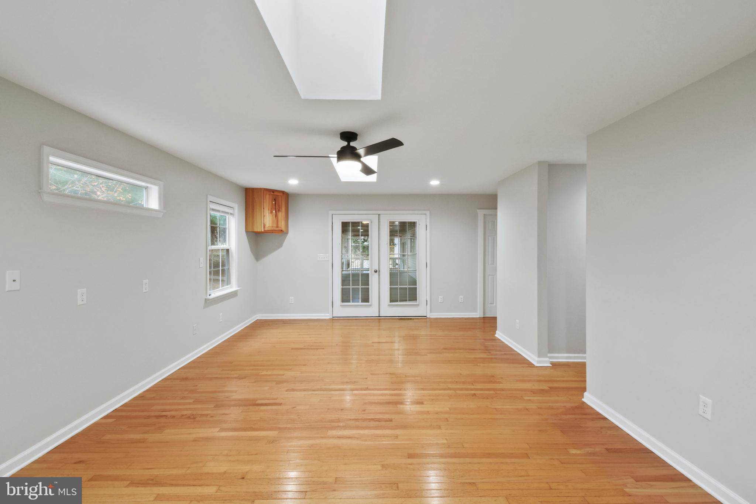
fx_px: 315
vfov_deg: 77.3
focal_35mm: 15
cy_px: 252
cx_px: 378
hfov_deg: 100.4
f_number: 22
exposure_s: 4
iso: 100
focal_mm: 10
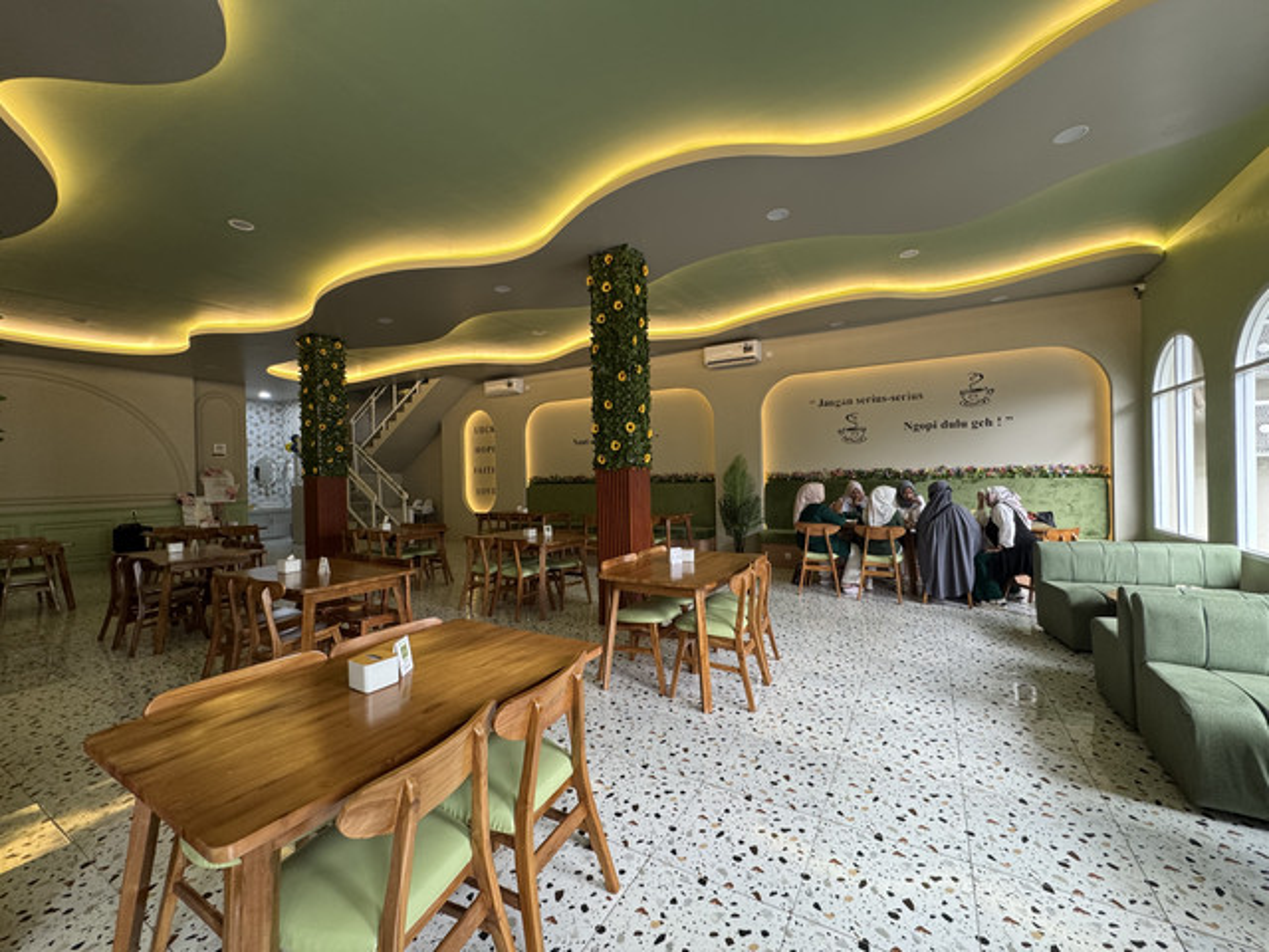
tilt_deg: -0.1
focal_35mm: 14
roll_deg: +1.5
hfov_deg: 102.1
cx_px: 634
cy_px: 476
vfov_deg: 85.7
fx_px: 513
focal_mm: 2.22
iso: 200
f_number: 2.2
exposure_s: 1/50
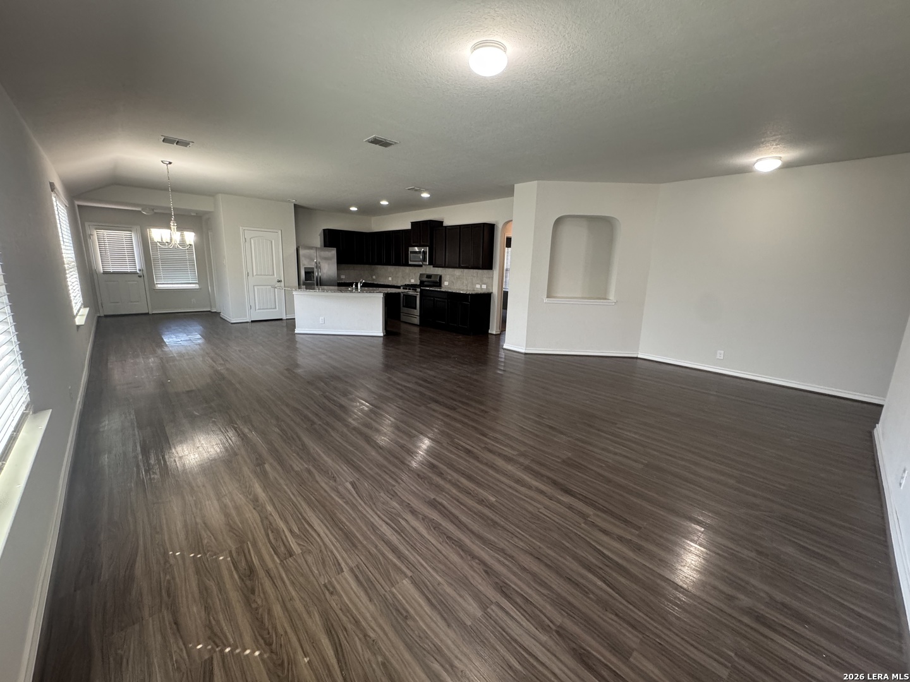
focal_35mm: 14
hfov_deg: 102.1
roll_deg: -2.4
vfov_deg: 85.7
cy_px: 341
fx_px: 368
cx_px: 455
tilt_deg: -12.5
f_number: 2.2
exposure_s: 1/60
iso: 250
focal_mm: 2.22
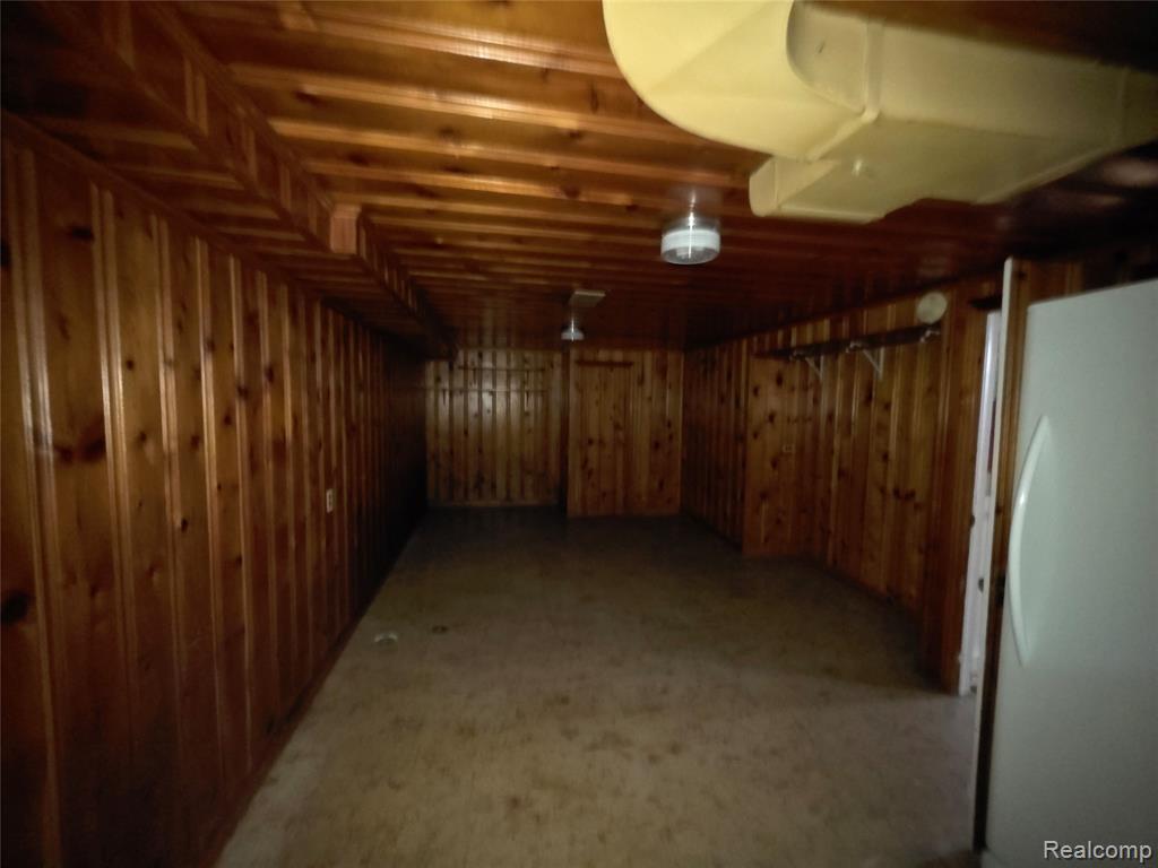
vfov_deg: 89.9
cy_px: 434
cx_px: 579
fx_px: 435
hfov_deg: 106.2
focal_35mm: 13
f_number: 1.9
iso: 2500
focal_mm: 2.2
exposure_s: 1/6.34
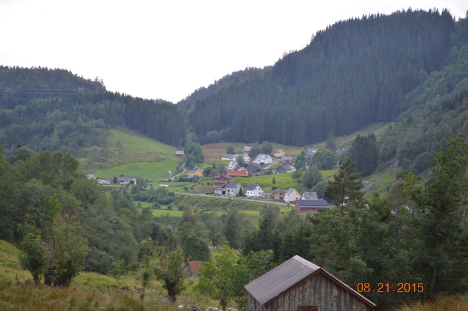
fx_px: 1071
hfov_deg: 24.6
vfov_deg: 16.5
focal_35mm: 82
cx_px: 234
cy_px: 156
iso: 280
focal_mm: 55
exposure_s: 1/125
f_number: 5.6
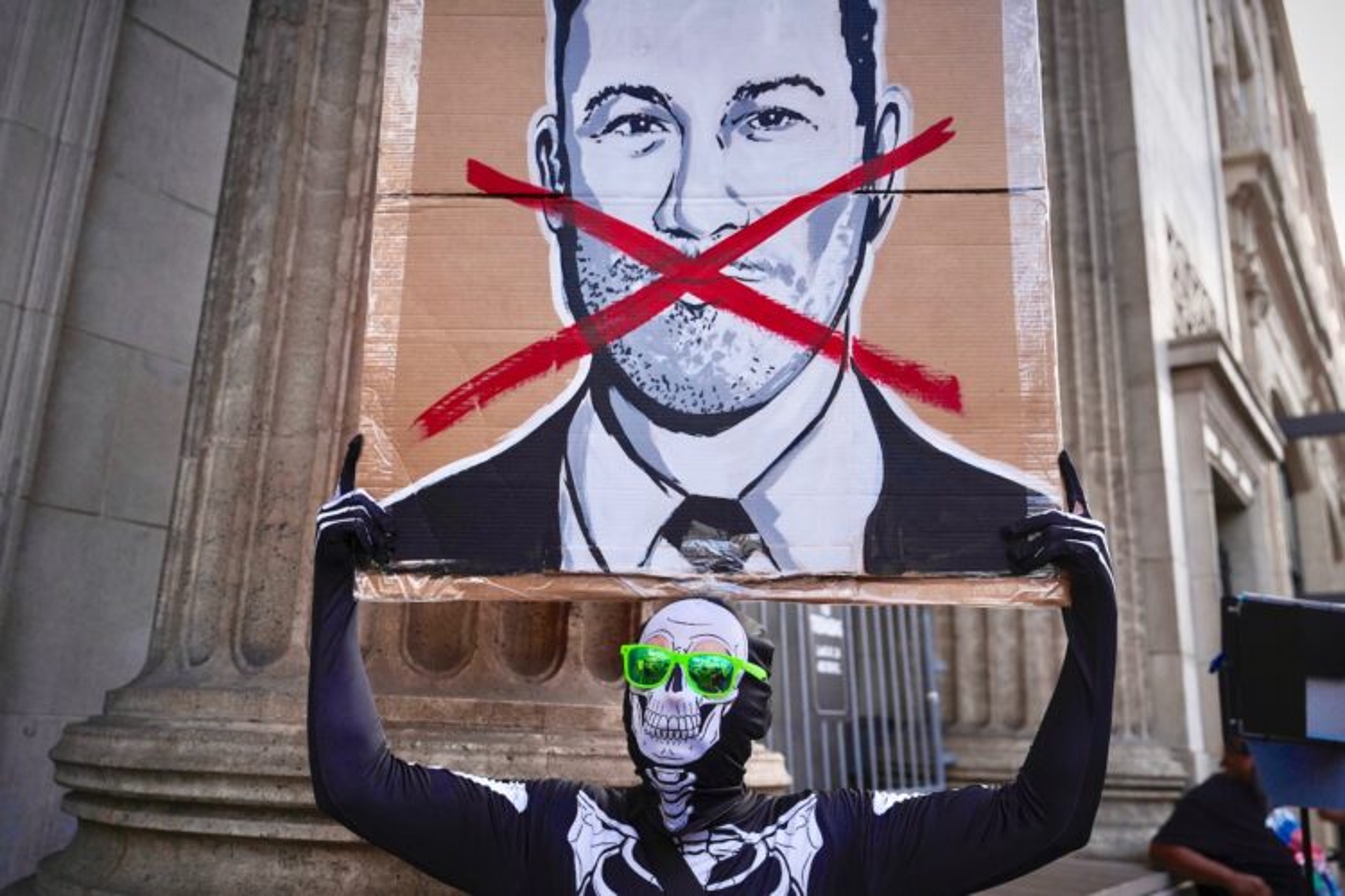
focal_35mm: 29
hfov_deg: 63.7
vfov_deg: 45.0
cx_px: 672
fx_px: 1083
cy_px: 448
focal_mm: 29
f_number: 2.8
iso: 500
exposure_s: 1/2000
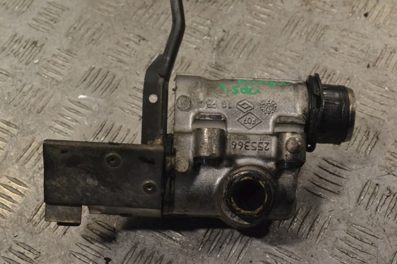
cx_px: 198
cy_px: 132
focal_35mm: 72
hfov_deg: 28.1
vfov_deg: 18.9
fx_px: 794
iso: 3200
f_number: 10
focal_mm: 48
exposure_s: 1/400
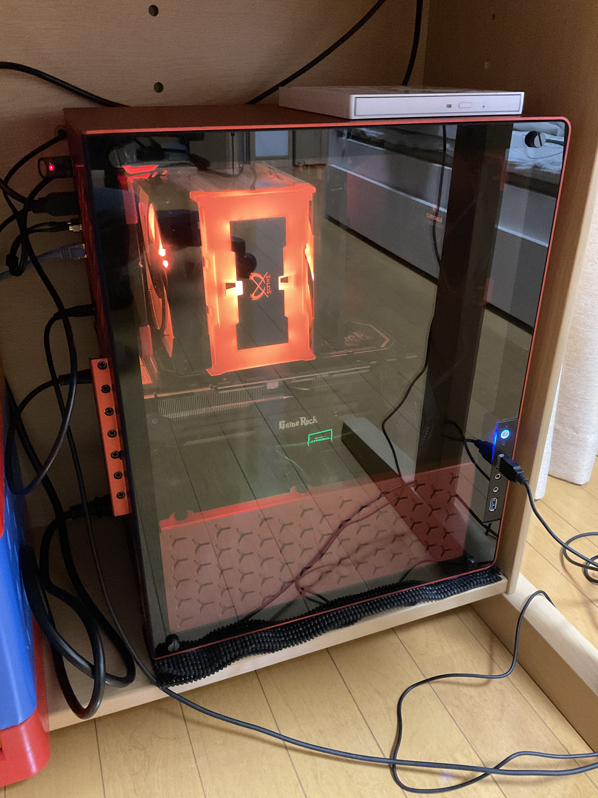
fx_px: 668
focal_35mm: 29
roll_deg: -1.2
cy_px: 399
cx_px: 299
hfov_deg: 48.2
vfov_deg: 61.7
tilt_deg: -26.1
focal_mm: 3
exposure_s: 1/30
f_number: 1.8
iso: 500
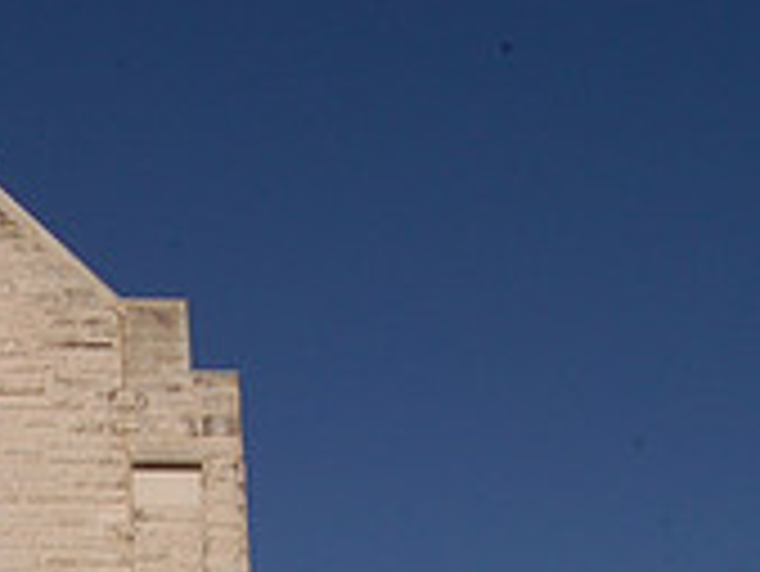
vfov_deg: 15.6
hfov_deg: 20.7
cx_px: -126
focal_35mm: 89
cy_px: 793
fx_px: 1955
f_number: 22
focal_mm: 18
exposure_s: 1/160
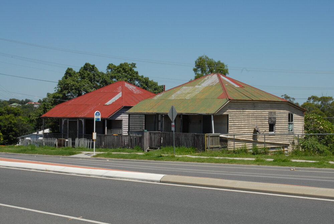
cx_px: 167
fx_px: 530
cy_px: 112
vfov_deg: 23.9
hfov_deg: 35.0
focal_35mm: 57
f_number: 22
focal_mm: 38
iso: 200
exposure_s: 1/60
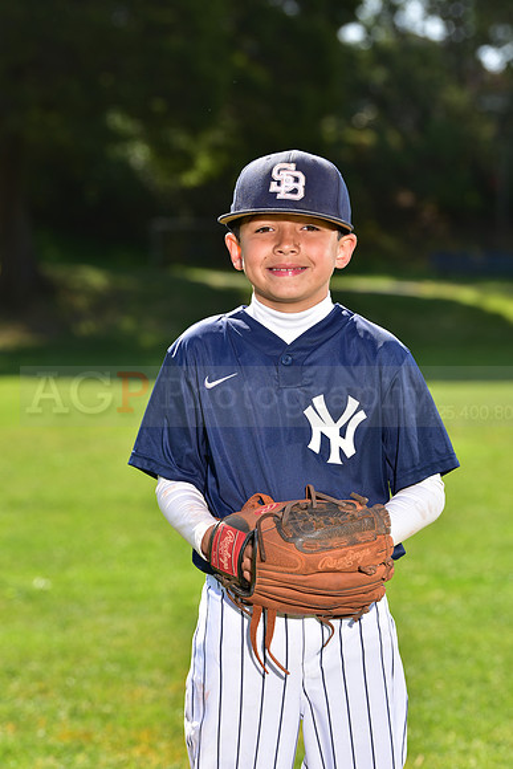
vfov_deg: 15.8
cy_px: 384
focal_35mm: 130
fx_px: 2777
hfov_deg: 10.6
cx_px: 256
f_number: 5.6
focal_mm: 130
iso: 100
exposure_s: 1/250
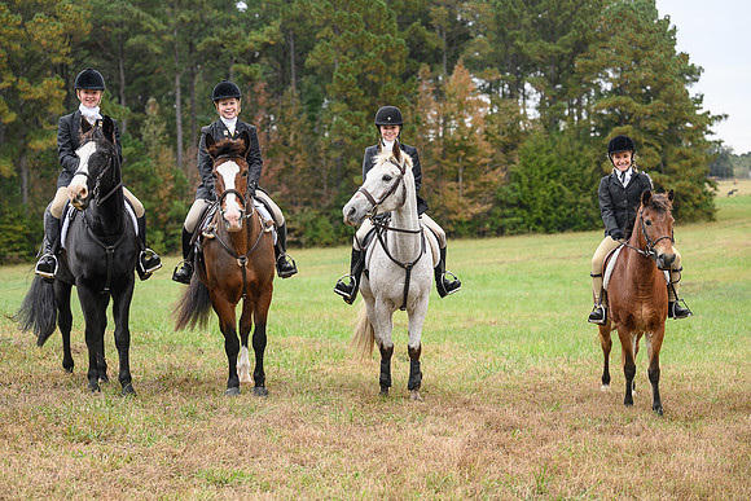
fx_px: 1461
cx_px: 376
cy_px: 250
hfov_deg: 28.8
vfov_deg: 19.5
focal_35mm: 70
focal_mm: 70
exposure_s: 1/640
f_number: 3.2
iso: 500
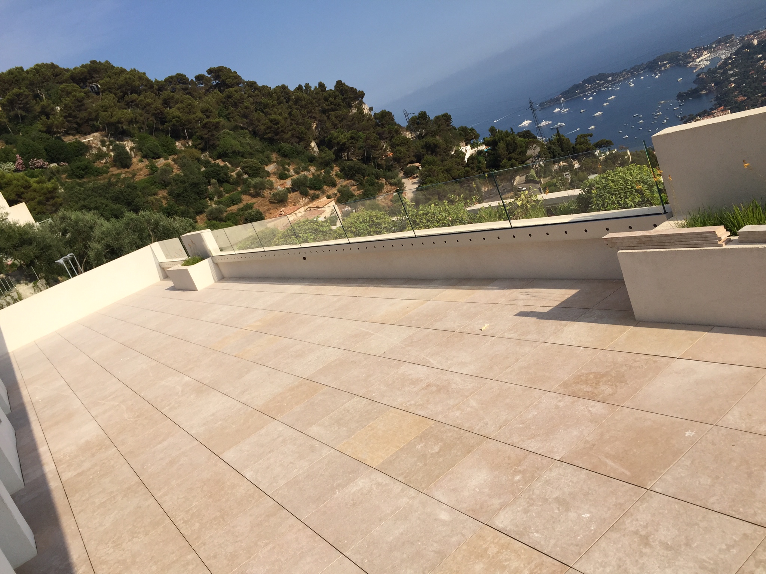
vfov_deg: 48.2
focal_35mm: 29
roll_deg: +21.2
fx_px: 642
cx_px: 383
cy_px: 287
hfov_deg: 61.7
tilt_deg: -13.2
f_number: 2.2
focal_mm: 4.15
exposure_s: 1/2475
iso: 32
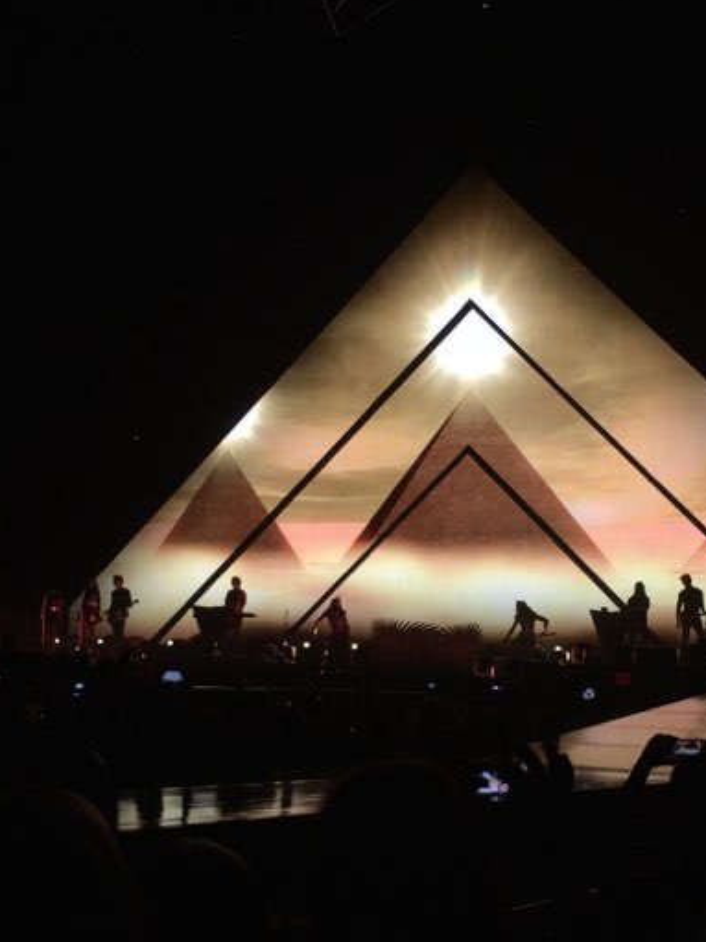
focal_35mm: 47
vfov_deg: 40.0
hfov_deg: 30.8
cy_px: 619
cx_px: 417
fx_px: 1279
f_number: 2.2
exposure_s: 1/120
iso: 40
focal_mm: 4.12
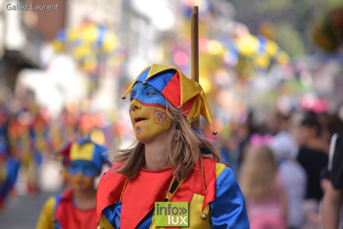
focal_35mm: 225
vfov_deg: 6.1
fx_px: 2144
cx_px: 172
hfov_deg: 9.1
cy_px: 114
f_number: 3.2
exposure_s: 1/400
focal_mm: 150
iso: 100
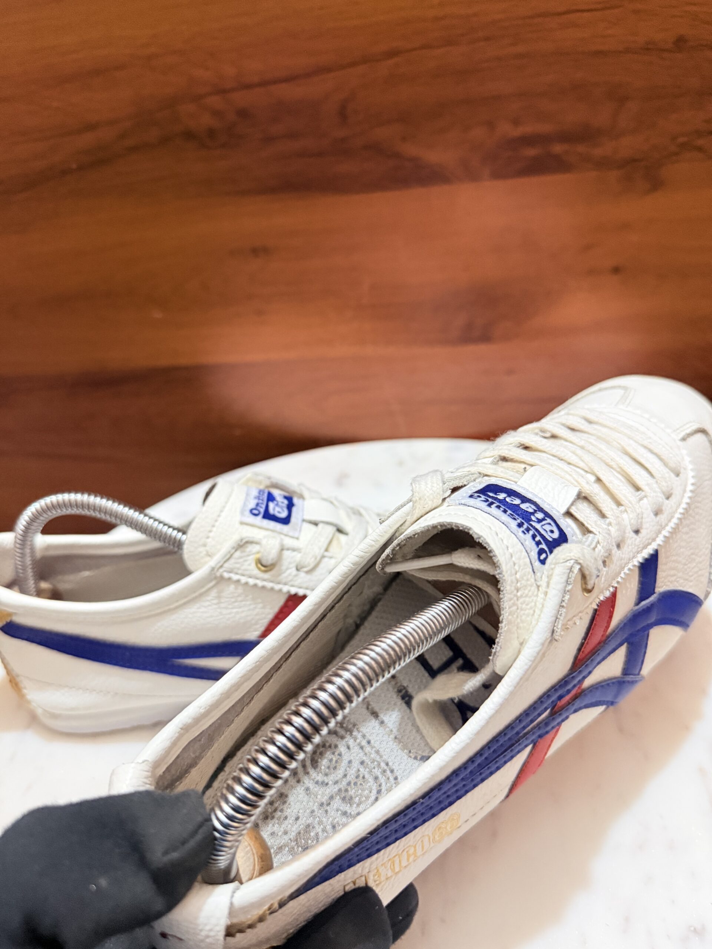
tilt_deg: -29.9
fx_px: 658
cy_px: 474
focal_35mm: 24
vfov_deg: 71.6
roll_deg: +6.3
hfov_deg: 56.8
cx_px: 356
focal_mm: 6.76
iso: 640
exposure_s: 1/50
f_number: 1.78
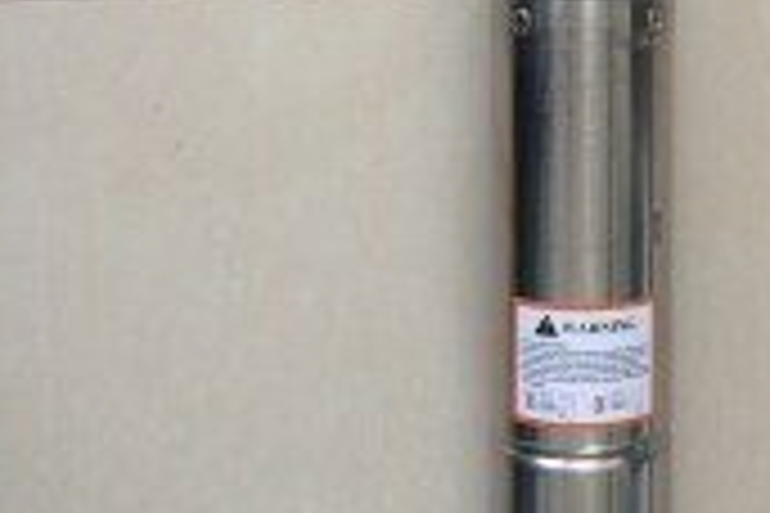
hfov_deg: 27.1
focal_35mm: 73
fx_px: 1561
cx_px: 635
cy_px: -126
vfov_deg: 17.7
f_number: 2.2
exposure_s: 1/60
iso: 50
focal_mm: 4.12
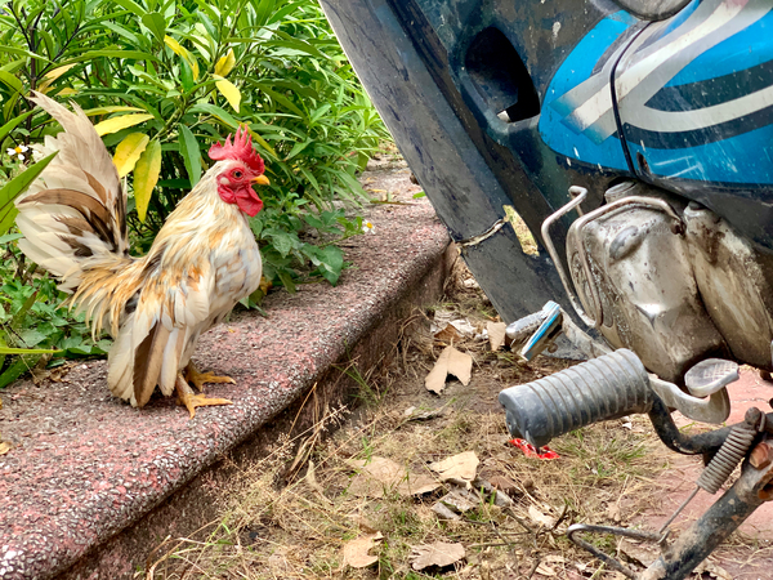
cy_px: 290
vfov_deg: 28.0
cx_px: 386
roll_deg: +4.9
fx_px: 1161
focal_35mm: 52
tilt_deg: -13.7
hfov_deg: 36.8
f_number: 2.4
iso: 40
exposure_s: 1/122
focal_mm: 6
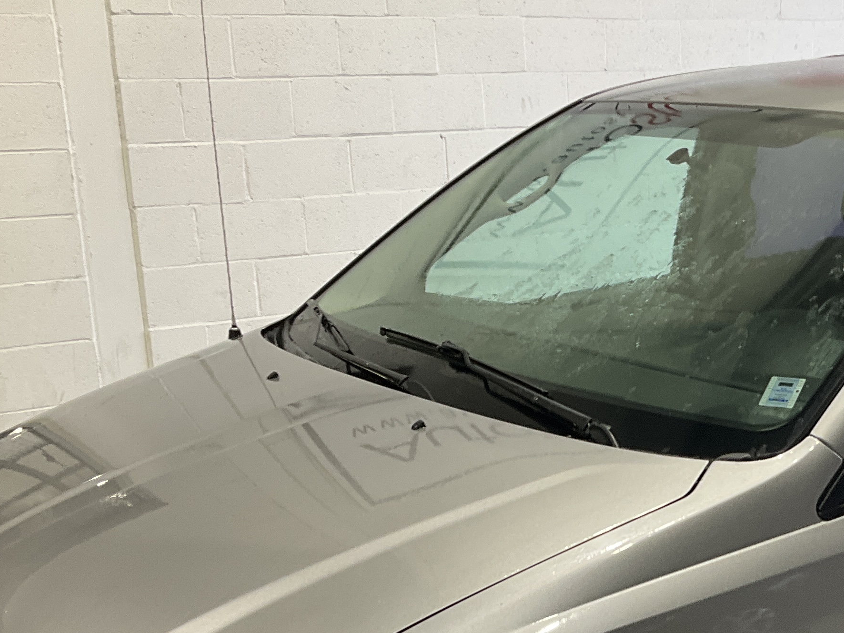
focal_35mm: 66
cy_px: 587
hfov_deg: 28.3
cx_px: 751
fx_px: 1609
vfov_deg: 21.7
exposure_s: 1/60
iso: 40
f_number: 1.8
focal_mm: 3
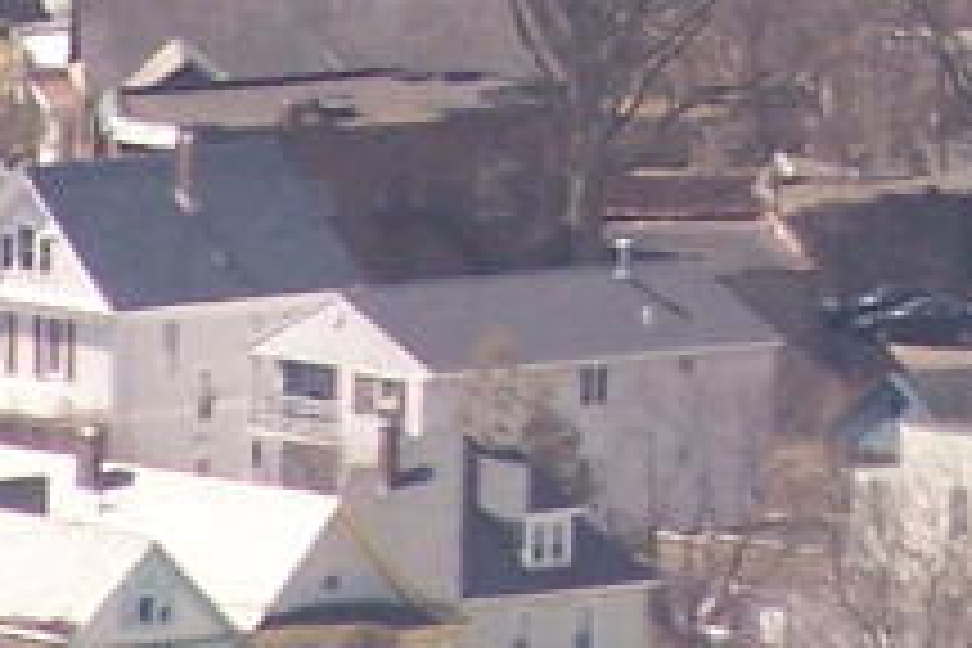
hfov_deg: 1.4
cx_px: 1436
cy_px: -529
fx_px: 38634
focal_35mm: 1431
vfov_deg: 1.0
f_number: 3.2
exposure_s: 1/125
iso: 140
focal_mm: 36.2
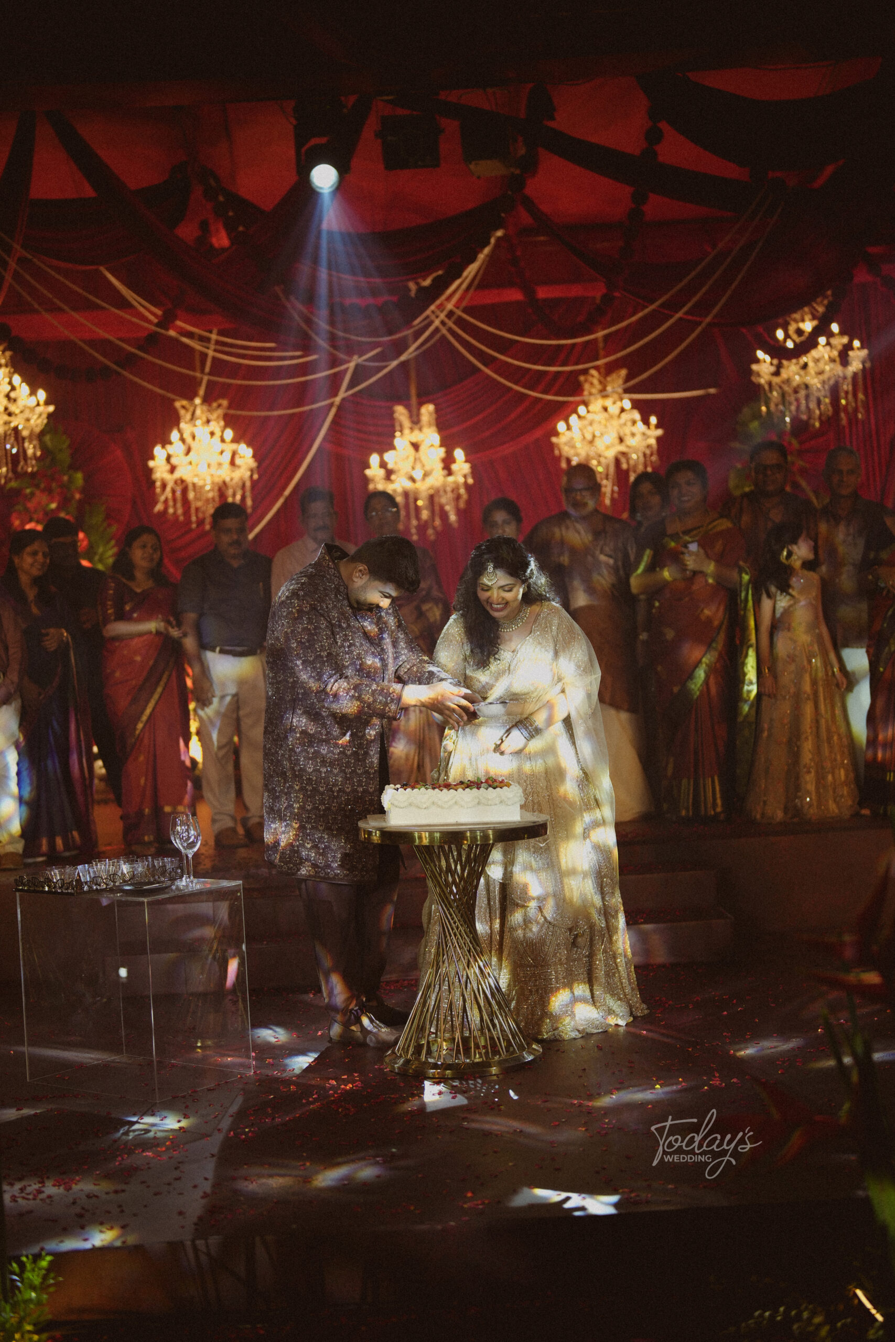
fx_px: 1864
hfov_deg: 27.0
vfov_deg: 39.6
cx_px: 448
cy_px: 671
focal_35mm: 50
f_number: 1.4
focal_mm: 50
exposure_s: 1/250
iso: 320
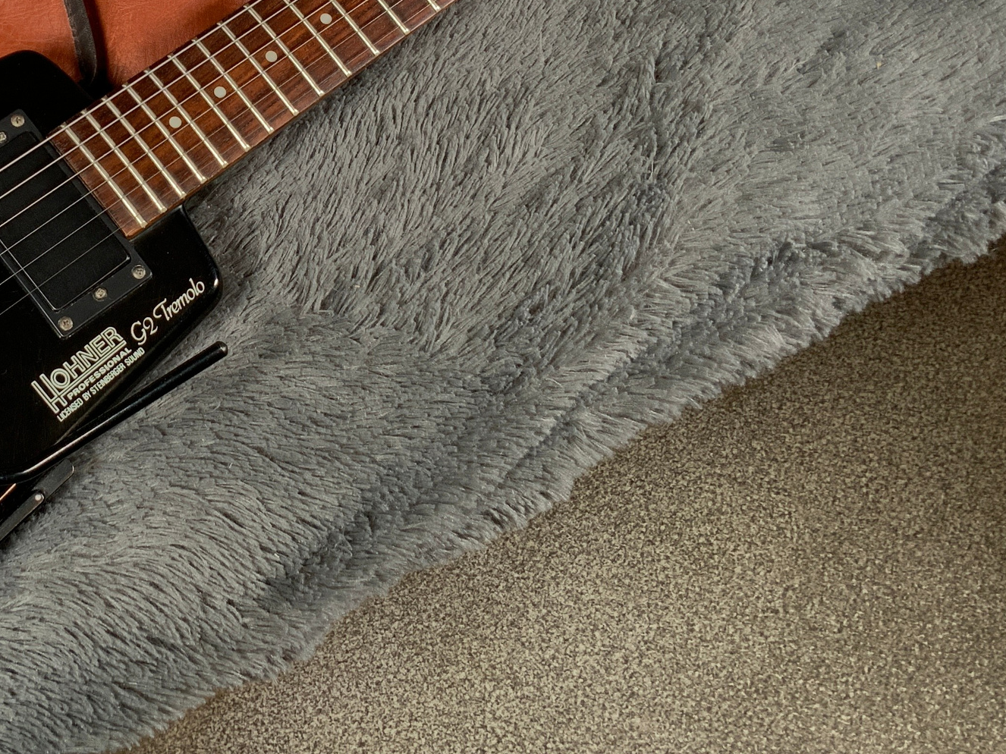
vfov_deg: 25.6
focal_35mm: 56
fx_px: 1627
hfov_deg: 33.0
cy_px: 152
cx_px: 149
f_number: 1.8
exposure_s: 1/104
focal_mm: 3
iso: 50
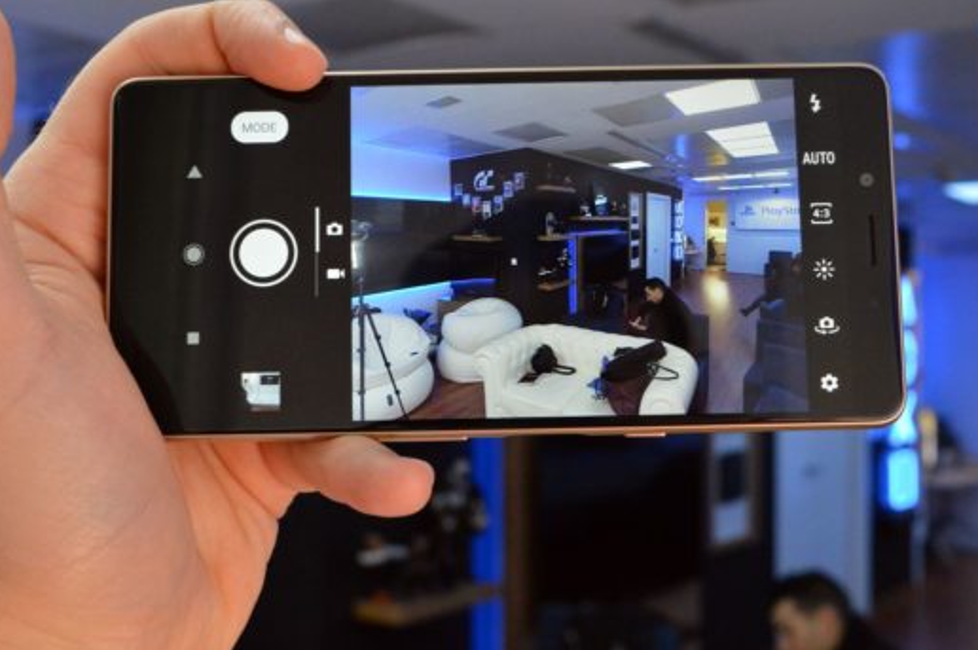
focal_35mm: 51
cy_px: 285
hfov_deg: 39.2
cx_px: 495
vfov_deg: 26.6
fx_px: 1373
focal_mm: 29
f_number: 10
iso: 3200
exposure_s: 1/100
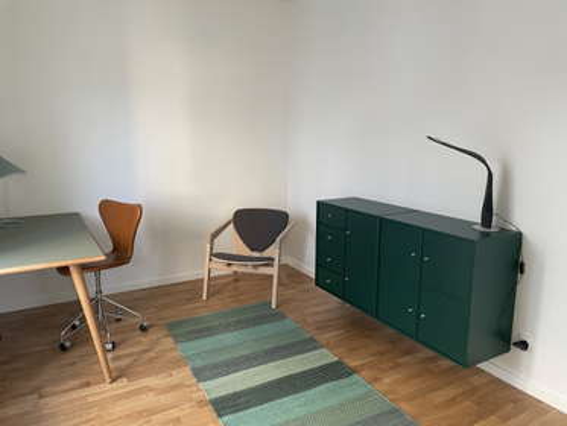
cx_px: 284
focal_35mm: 26
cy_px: 213
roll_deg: -1.3
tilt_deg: -10.4
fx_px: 426
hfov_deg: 67.3
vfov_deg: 53.1
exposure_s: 1/80
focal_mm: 4.2
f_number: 1.6
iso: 125
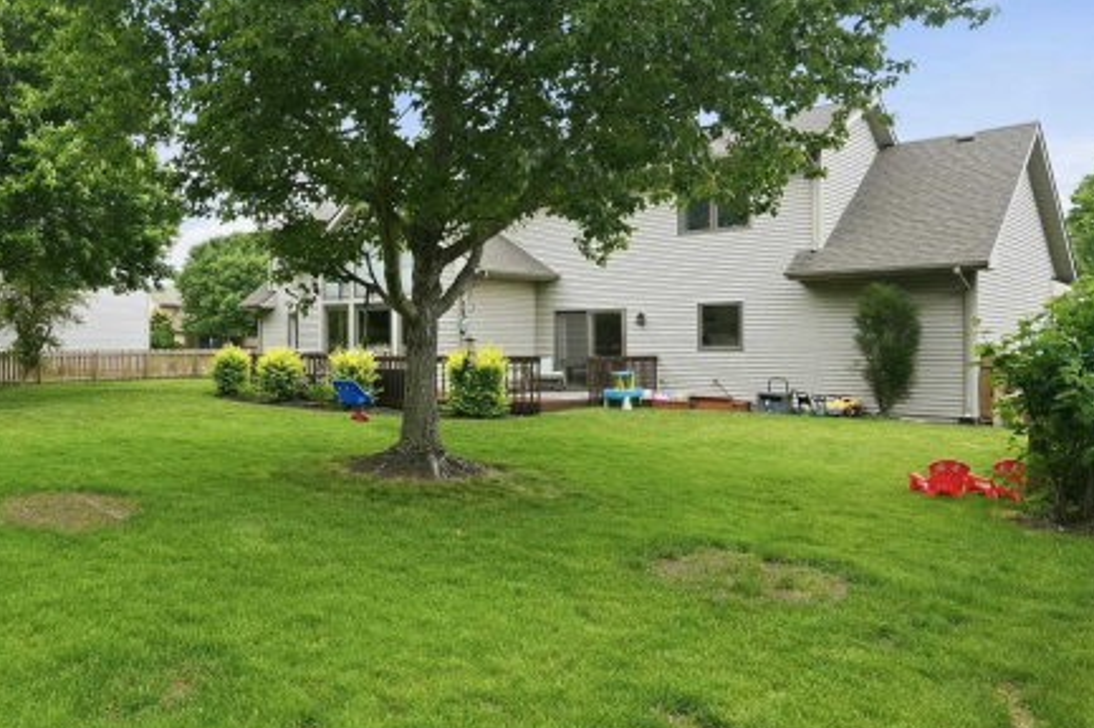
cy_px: 341
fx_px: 789
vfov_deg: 49.5
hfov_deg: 62.8
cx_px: 200
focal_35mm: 26
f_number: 4
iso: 200
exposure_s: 1/200
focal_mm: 10
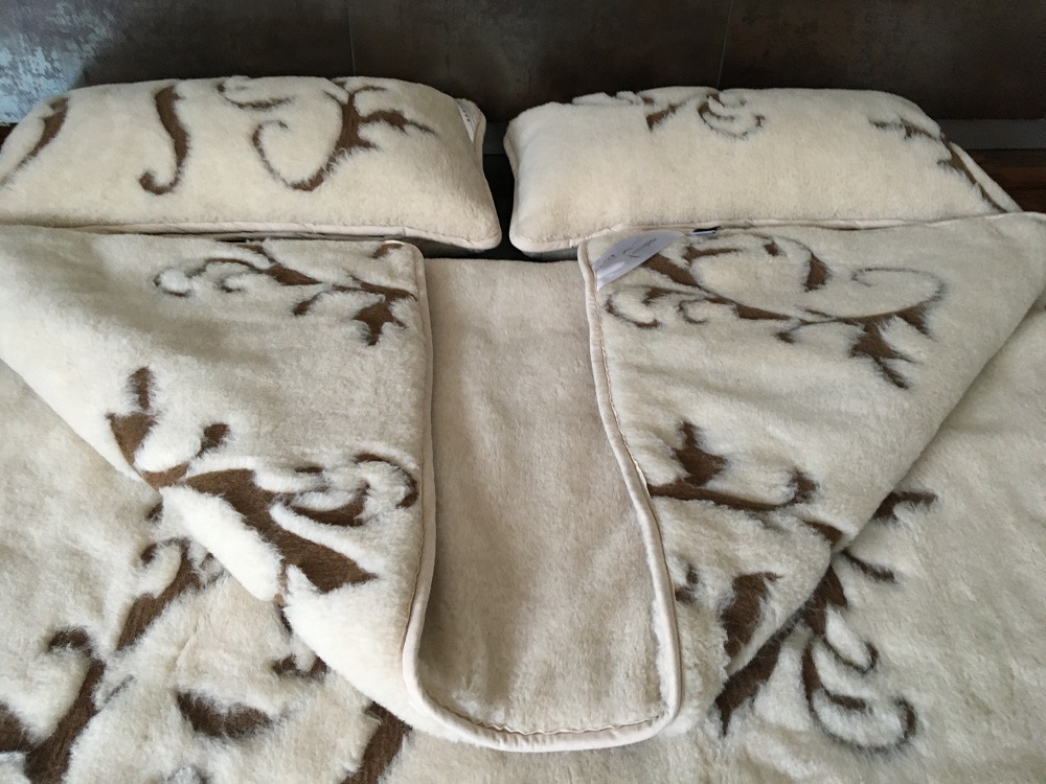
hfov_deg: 61.7
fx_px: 876
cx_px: 523
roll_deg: -2.8
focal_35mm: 29
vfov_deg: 48.2
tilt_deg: -38.9
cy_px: 392
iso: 160
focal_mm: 4.15
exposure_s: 1/33
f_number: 2.2
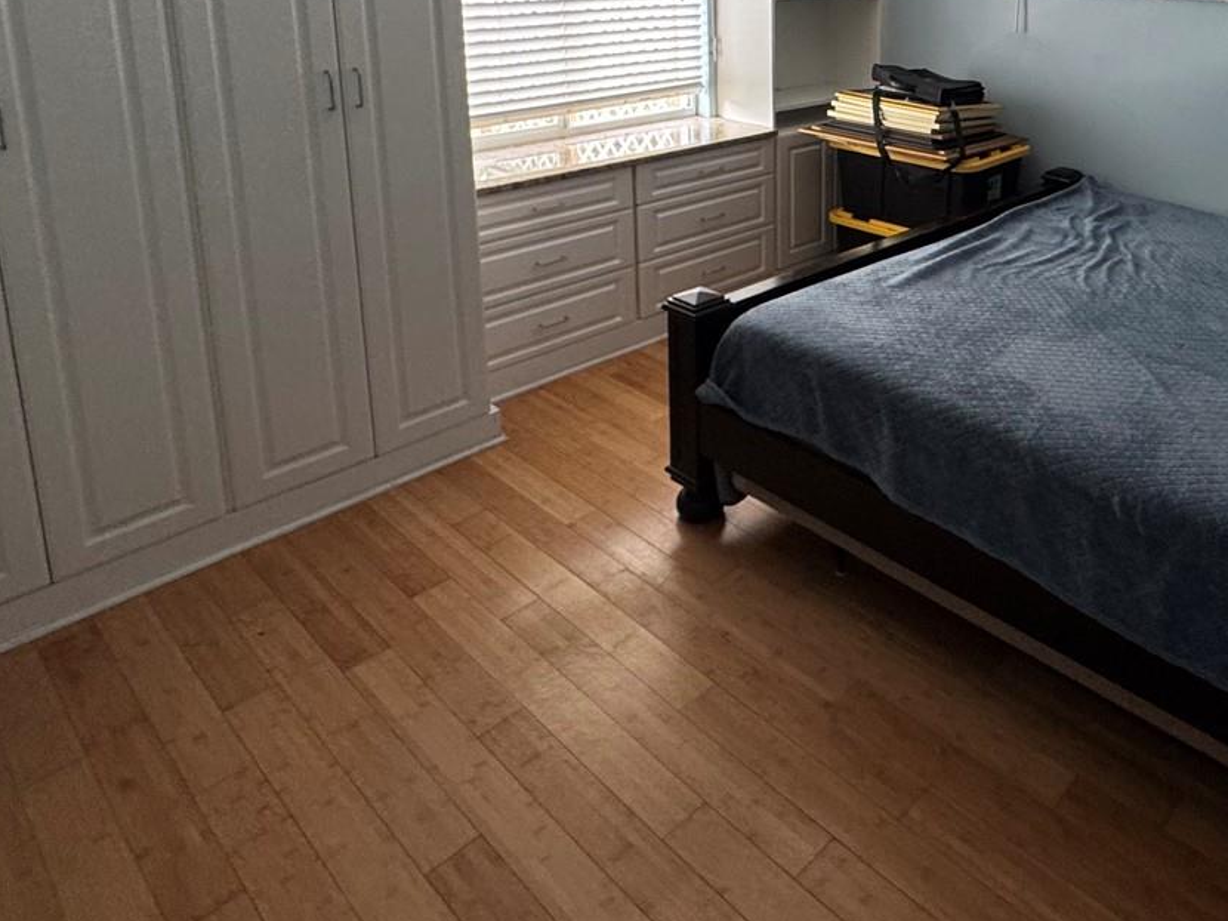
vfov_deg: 46.8
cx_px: 932
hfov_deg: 61.4
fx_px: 958
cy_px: 110
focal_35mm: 27
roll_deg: -1.4
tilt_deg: -11.1
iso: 250
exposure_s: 1/60
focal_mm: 2.22
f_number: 2.2
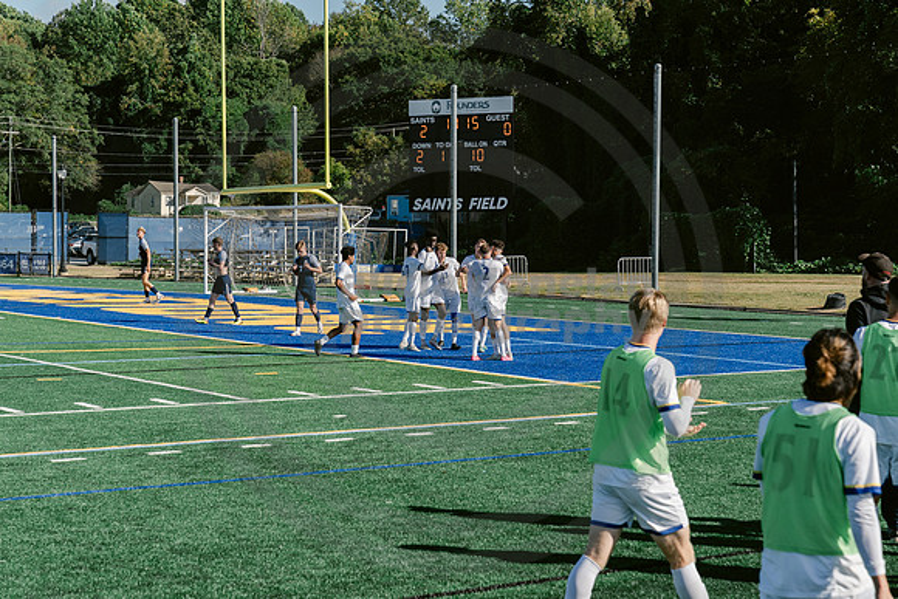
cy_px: 300
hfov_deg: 28.8
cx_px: 449
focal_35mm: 70
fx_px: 1746
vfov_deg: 19.5
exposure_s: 1/2500
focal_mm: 70
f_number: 5.6
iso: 640
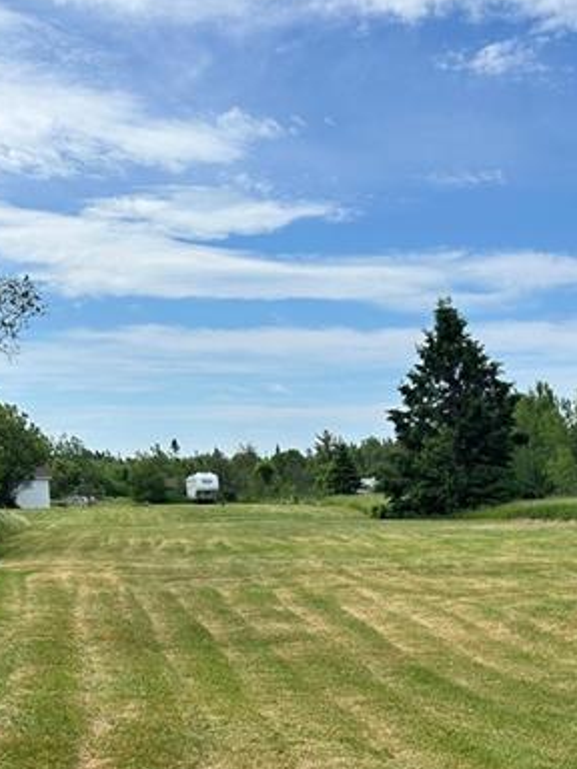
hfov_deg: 27.9
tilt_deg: -12.0
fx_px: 1156
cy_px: 705
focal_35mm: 52
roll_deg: +0.6
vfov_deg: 34.6
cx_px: 357
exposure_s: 1/4630
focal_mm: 5.7
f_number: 1.5
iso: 50
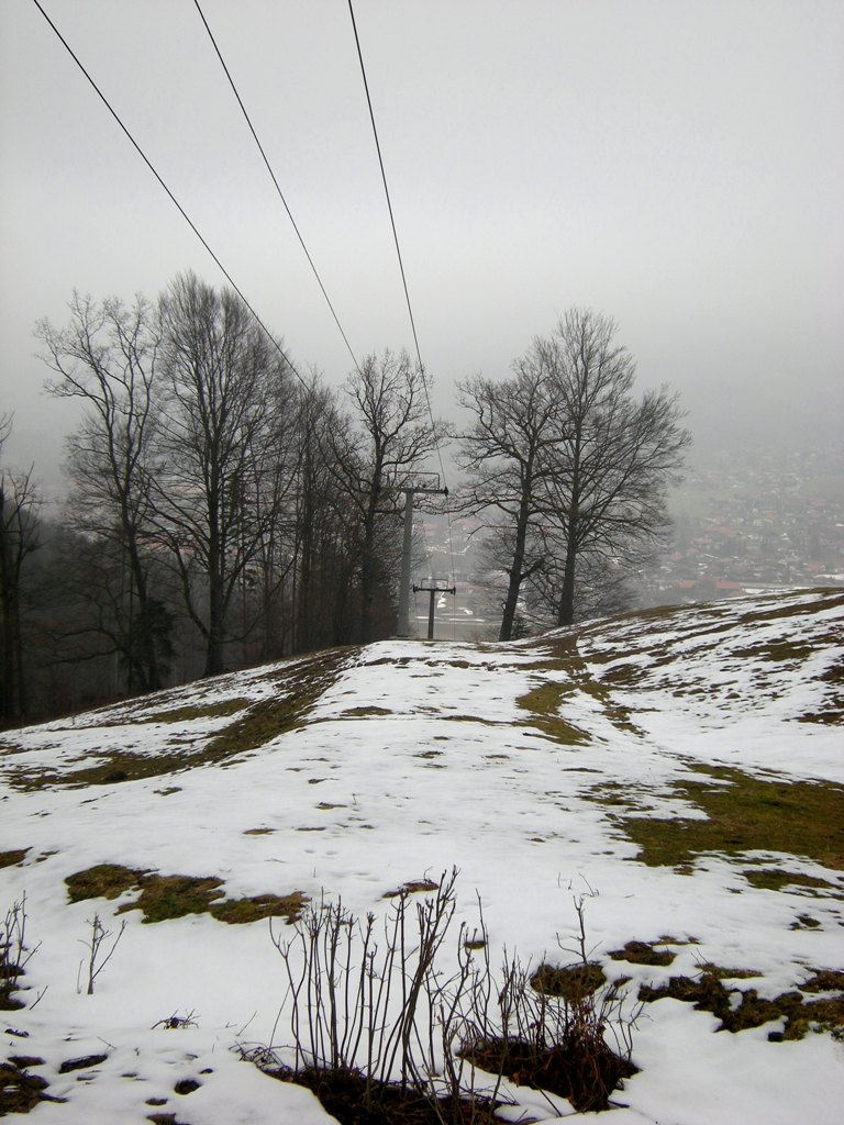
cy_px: 562
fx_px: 1463
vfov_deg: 42.1
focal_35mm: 45
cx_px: 422
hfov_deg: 32.2
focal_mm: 7.5
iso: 64
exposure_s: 1/290
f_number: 3.5
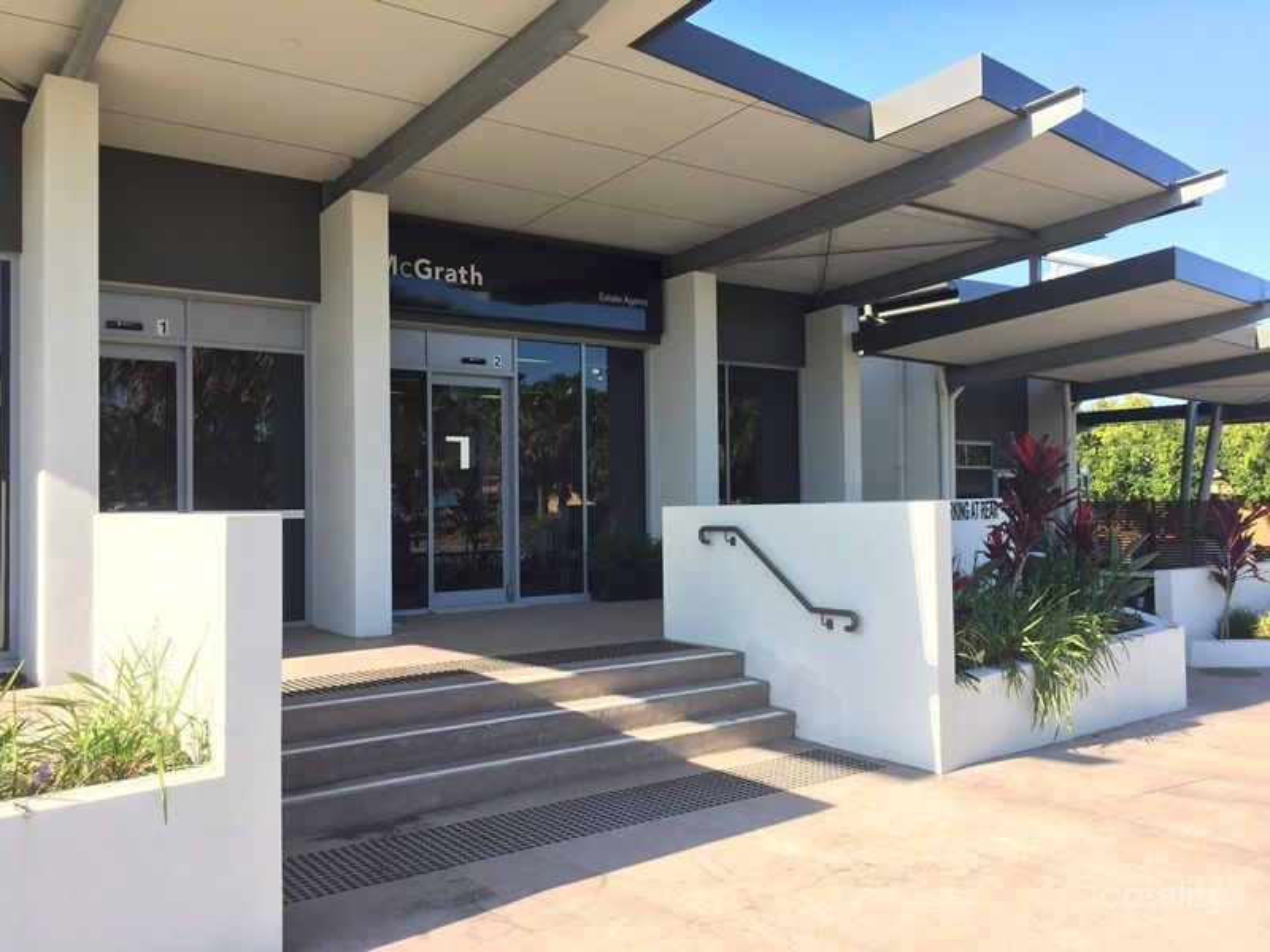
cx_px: 635
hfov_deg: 61.7
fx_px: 1064
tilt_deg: +2.4
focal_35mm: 29
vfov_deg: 48.2
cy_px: 476
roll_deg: +0.6
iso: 32
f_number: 2.2
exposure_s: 1/465
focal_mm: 4.15
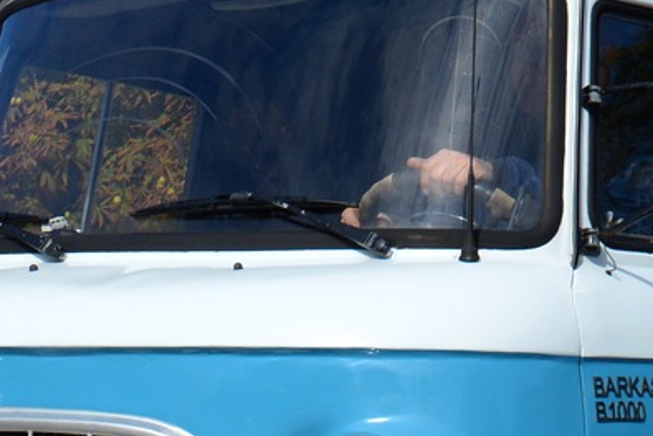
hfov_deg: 13.8
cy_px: 235
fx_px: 2686
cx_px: 492
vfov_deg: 9.3
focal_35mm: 148
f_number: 7.1
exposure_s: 1/1600
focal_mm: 26
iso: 400
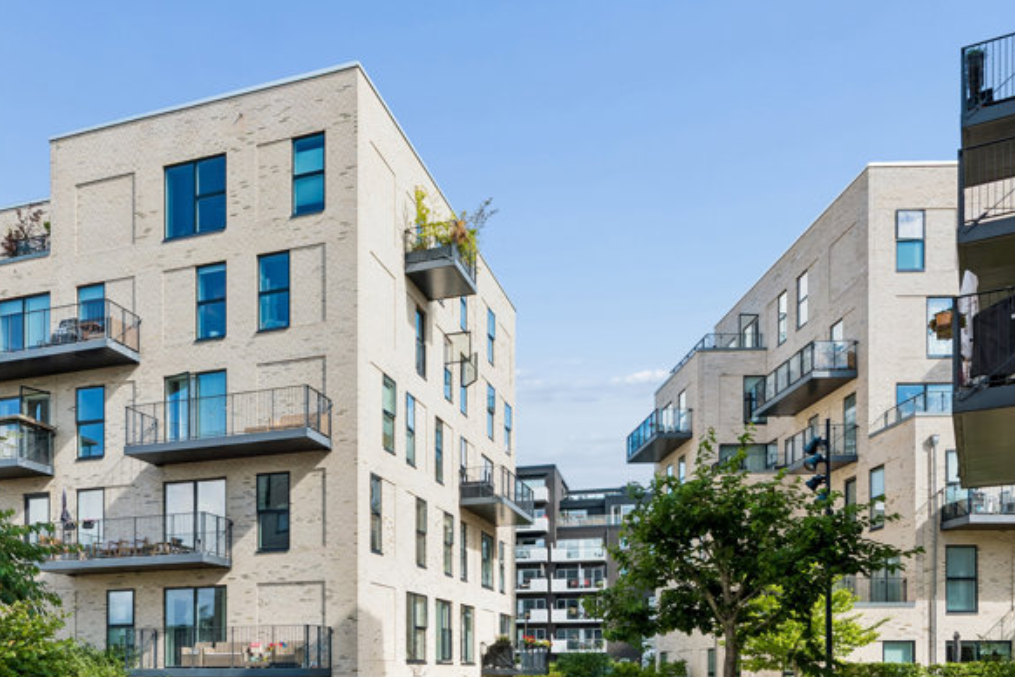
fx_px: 930
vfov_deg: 39.9
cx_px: 354
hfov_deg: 56.2
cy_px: 393
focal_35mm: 33
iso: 180
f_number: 13
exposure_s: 1/125
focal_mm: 24
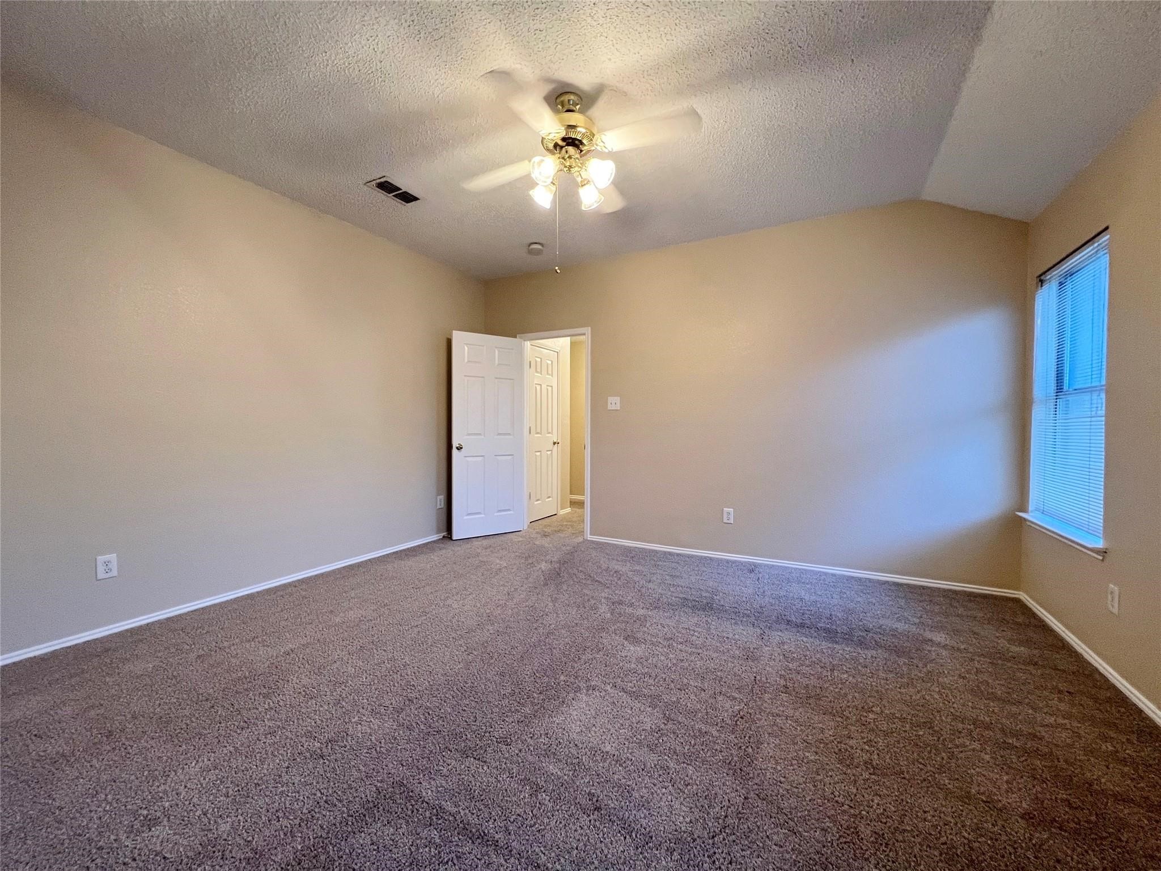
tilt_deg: -1.7
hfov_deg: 106.2
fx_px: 436
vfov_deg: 89.9
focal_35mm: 13
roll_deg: -0.2
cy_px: 436
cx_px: 580
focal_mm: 1.57
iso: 320
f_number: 1.8
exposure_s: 1/60
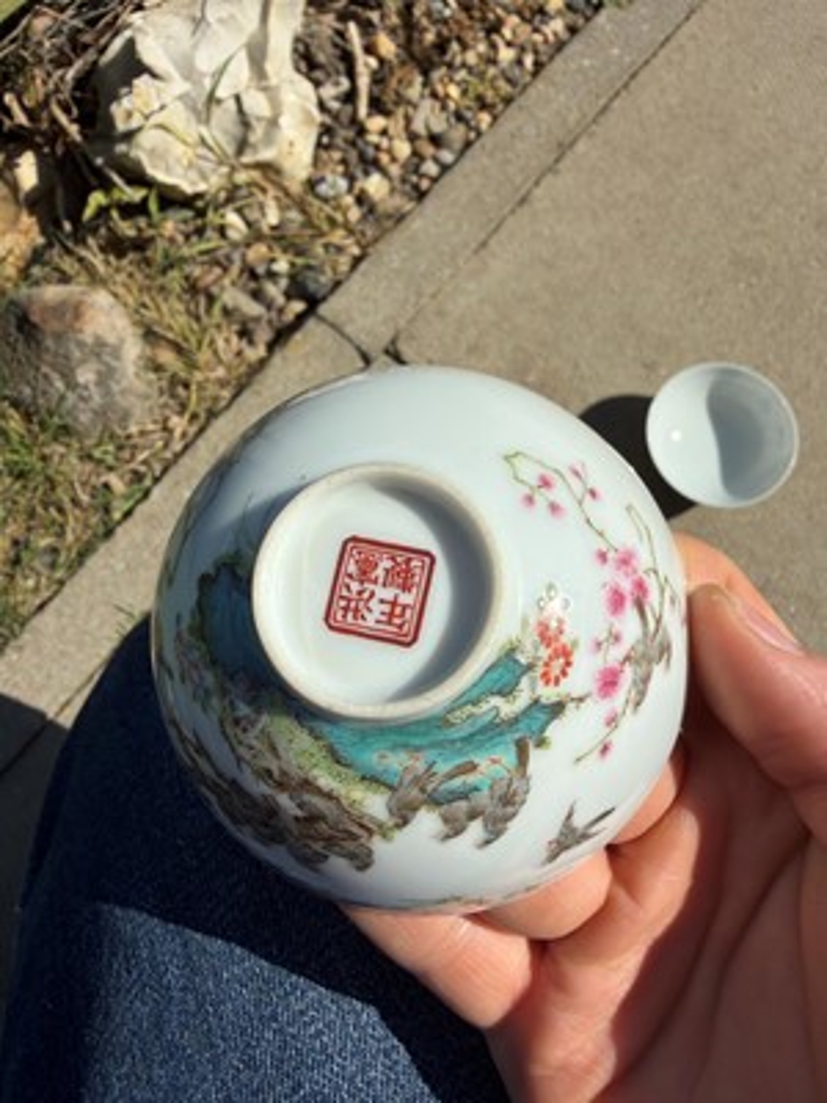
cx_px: 414
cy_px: 552
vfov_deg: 67.3
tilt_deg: -77.5
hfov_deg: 53.1
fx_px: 828
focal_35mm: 26
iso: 16
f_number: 2.2
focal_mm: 2.22
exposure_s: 1/1305
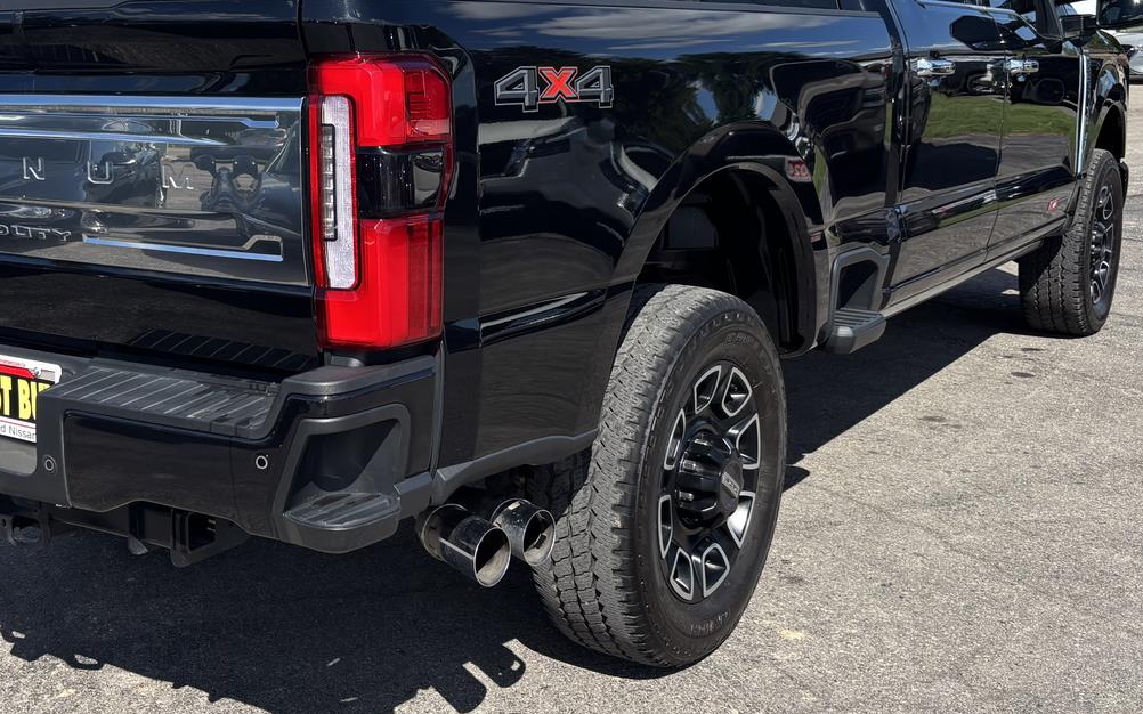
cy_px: 263
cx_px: 392
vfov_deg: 29.1
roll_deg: -0.6
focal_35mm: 44
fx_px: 1370
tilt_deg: -11.0
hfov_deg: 44.7
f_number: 1.6
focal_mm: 5.96
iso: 50
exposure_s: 1/2571
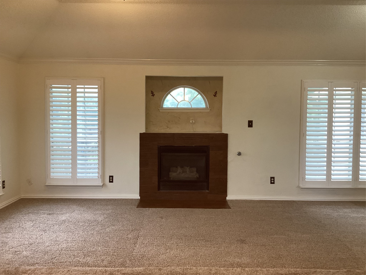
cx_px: 183
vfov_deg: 45.4
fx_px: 328
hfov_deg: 58.4
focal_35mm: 31
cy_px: 138
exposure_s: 1/50
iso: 200
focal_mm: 3.3
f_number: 2.4
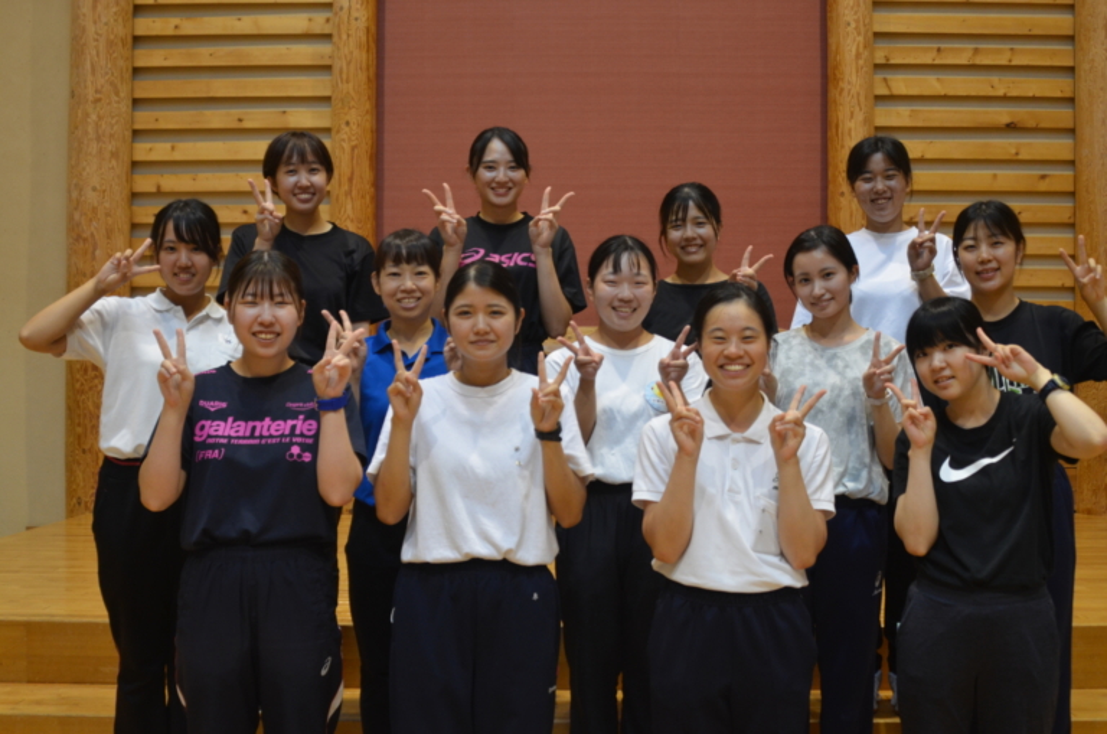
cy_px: 367
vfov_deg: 28.0
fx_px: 1473
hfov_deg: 41.2
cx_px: 554
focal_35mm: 48
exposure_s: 1/40
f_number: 3.5
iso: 800
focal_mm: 32
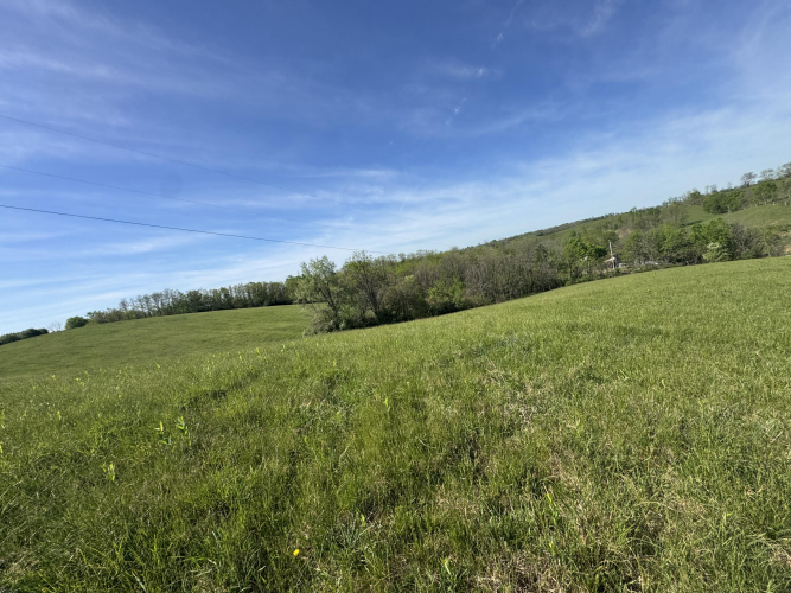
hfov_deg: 102.1
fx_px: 320
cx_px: 396
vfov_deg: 85.7
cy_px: 296
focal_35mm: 14
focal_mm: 2.22
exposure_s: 1/2083
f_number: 2.2
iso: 50
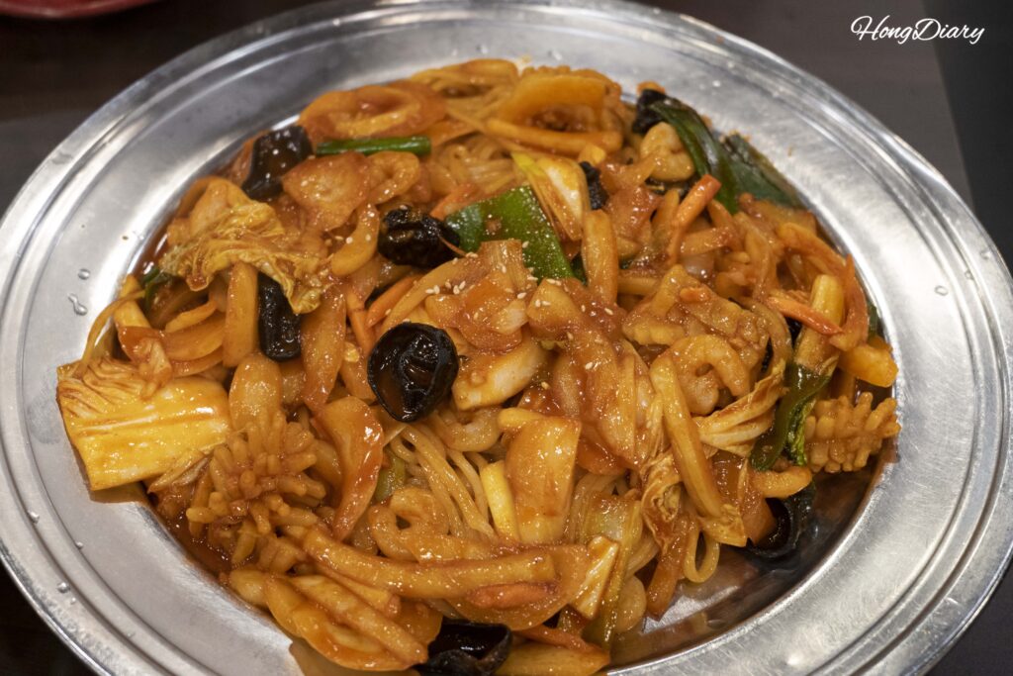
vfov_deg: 22.6
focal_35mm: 60
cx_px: 506
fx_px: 1688
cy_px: 338
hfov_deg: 33.4
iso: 4000
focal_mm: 60
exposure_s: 1/160
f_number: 5.6
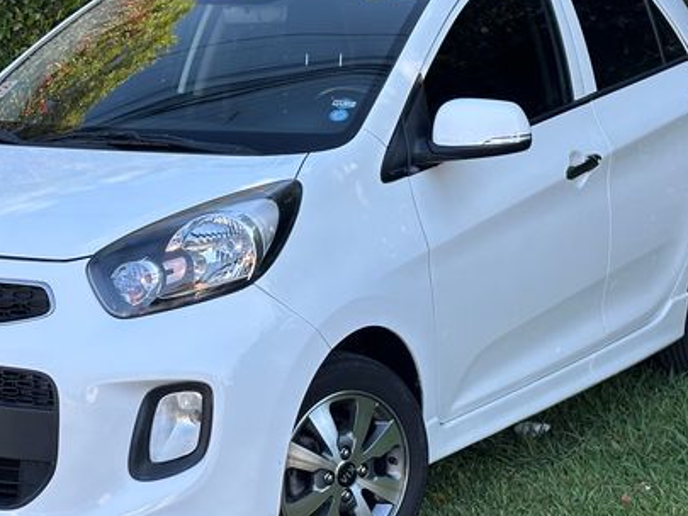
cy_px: 251
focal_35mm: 96
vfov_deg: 15.4
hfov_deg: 20.3
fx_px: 1909
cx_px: 217
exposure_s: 1/681
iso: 64
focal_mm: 6.86
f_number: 1.78
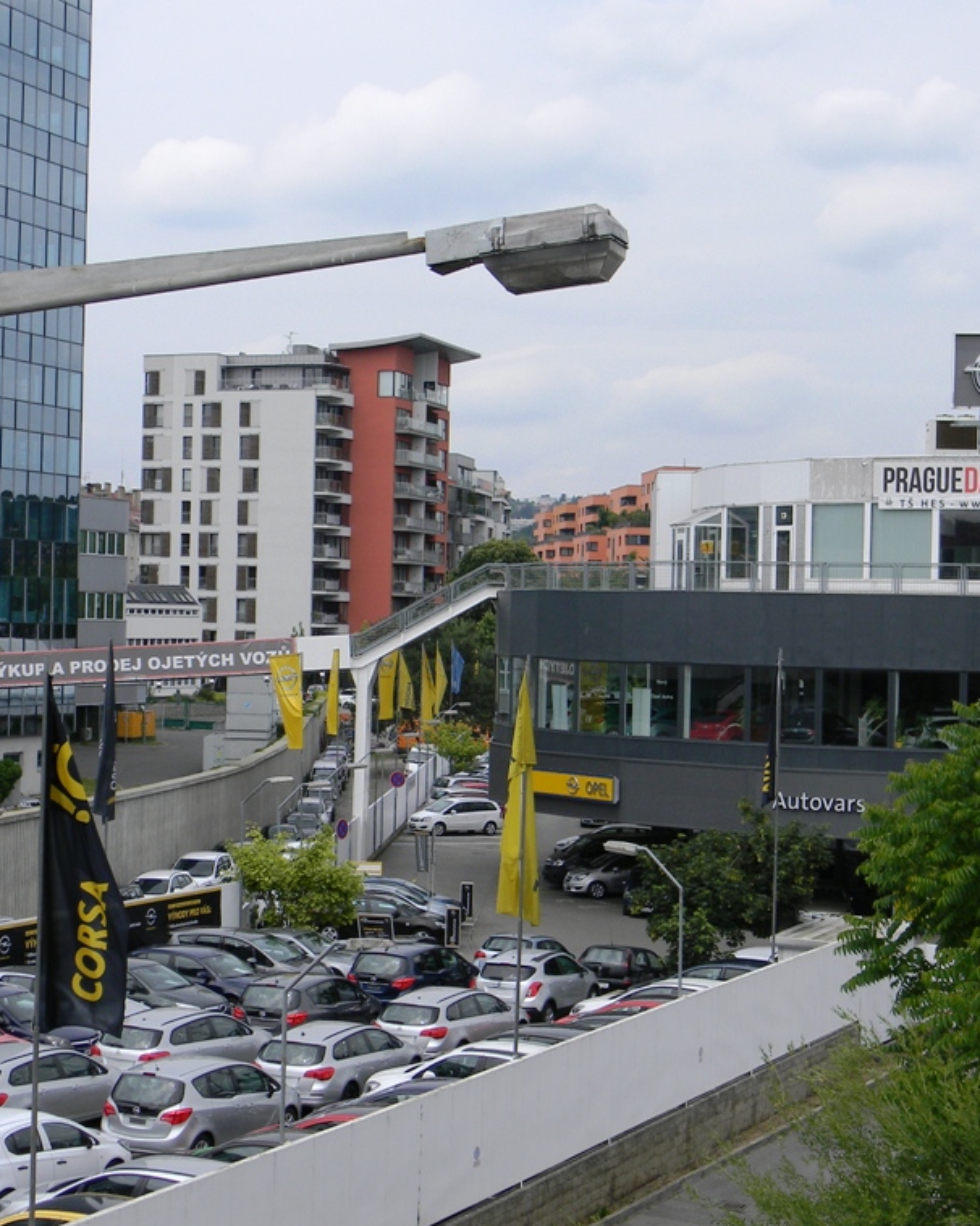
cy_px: 607
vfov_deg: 30.5
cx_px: 484
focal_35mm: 62
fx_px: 2249
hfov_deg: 24.6
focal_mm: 8.6
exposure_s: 1/868
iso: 80
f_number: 3.9
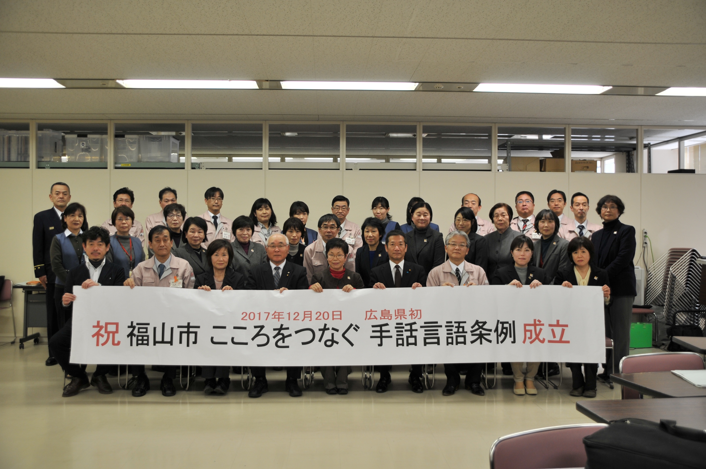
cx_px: 353
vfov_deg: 39.9
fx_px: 646
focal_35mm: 33
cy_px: 234
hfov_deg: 57.3
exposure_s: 1/40
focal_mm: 22
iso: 200
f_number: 3.8
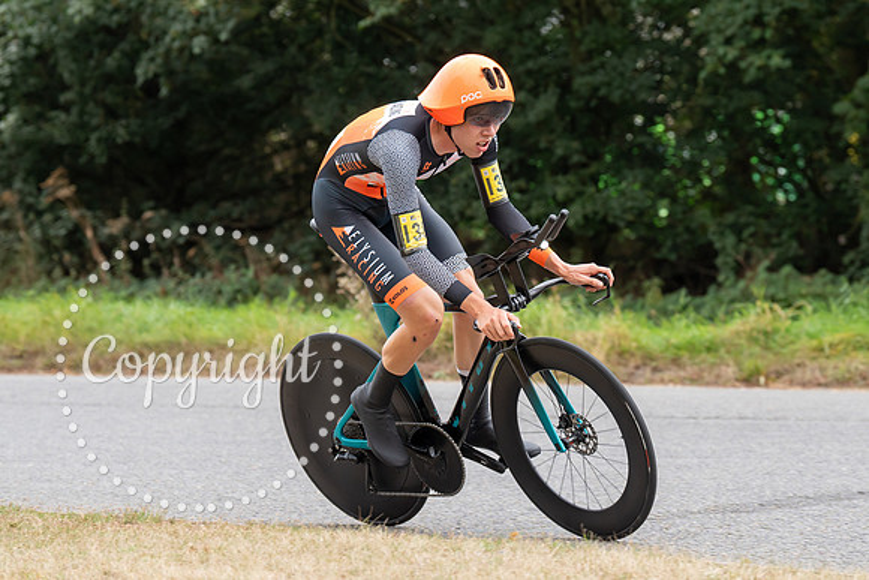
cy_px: 219
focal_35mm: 149
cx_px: 497
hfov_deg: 13.7
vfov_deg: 9.2
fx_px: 3606
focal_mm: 116
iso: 800
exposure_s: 1/1000
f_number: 4
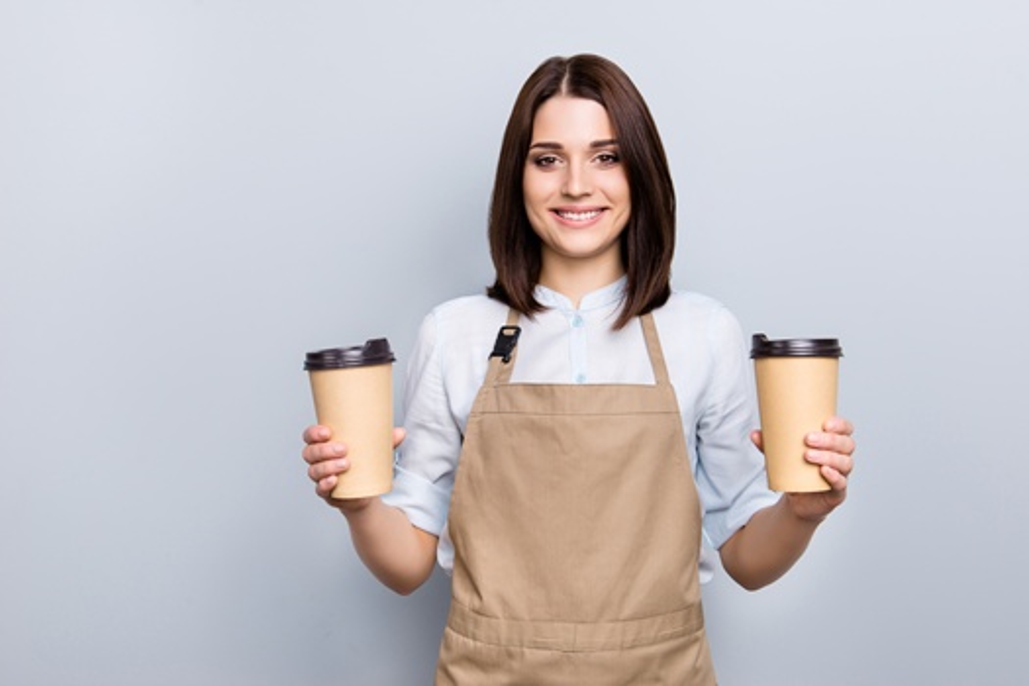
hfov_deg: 46.4
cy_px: 343
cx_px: 514
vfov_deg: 31.9
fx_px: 1200
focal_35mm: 42
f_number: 6.3
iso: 100
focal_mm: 42
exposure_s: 1/160
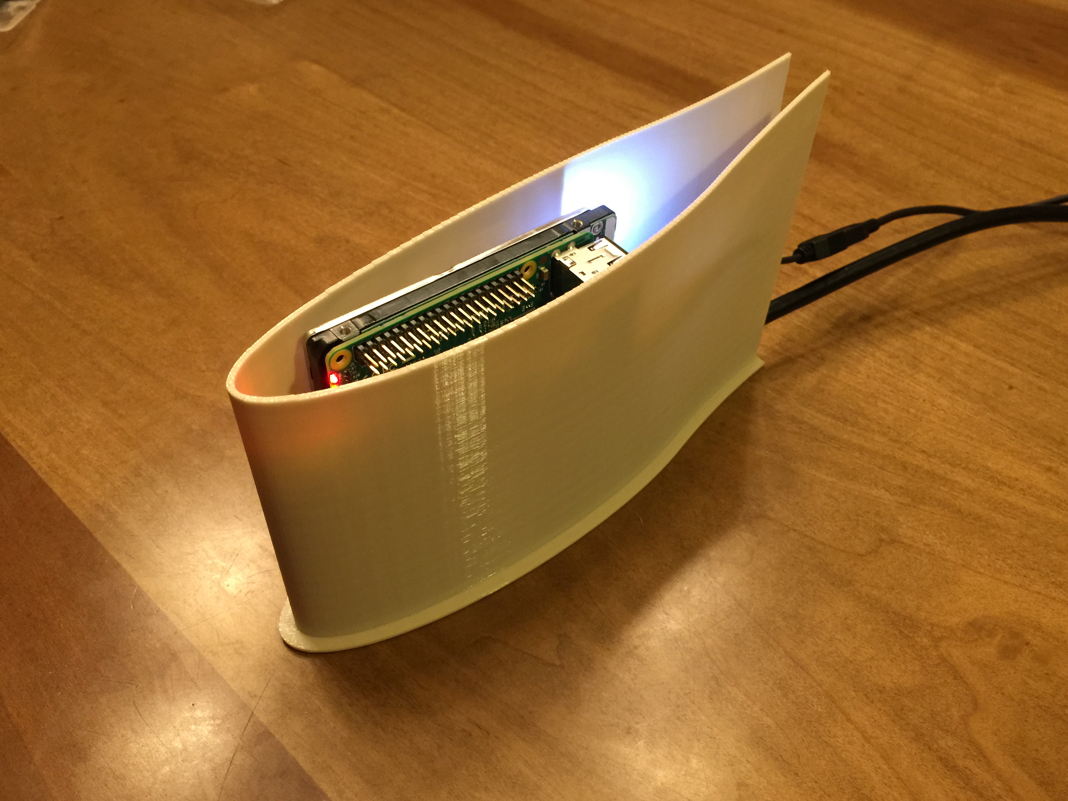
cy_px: 403
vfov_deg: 46.8
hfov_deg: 60.0
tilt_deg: -45.2
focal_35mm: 30
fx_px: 926
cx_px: 547
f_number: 2.2
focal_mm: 4.15
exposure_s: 1/10
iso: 100
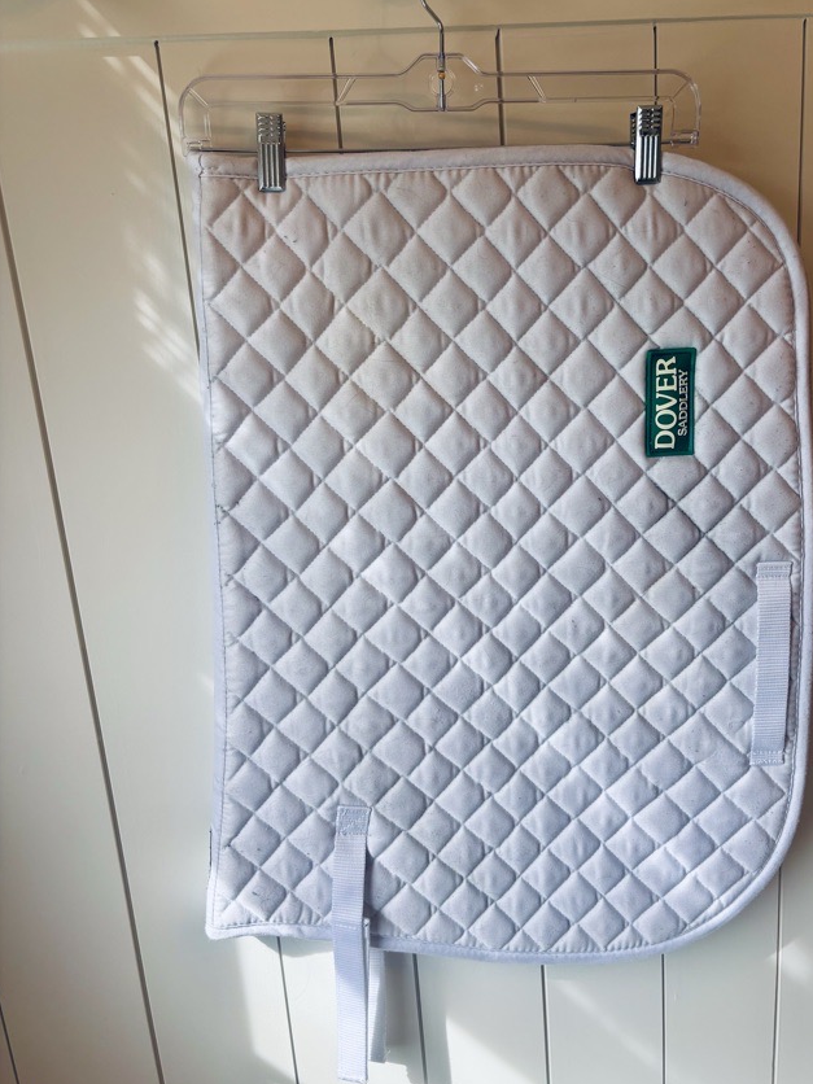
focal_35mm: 28
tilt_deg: -15.2
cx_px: 434
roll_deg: +4.0
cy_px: 520
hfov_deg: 49.7
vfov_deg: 63.4
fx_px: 877
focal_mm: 5.96
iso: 50
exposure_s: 1/278
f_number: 1.6
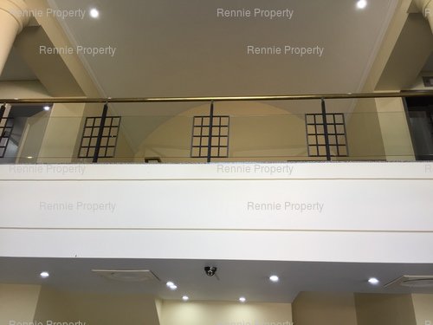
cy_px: 162
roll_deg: -2.5
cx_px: 216
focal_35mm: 29
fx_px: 363
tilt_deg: +28.7
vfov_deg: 48.2
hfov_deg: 61.7
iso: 32
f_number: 2.2
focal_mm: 4.15
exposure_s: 1/33
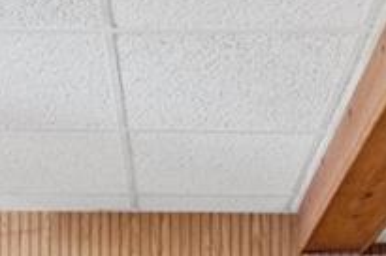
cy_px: 480
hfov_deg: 25.4
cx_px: 177
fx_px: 856
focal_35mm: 80
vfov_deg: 14.6
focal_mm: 16
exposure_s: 1/40
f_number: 3.2
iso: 2000
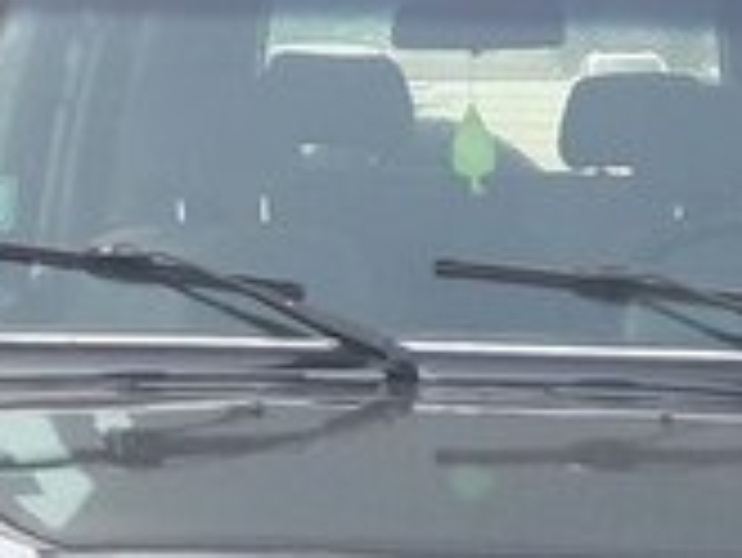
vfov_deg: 12.9
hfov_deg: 17.4
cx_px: 589
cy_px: 673
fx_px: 2402
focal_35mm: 112
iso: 40
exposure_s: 1/320
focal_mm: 3.7
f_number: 1.9
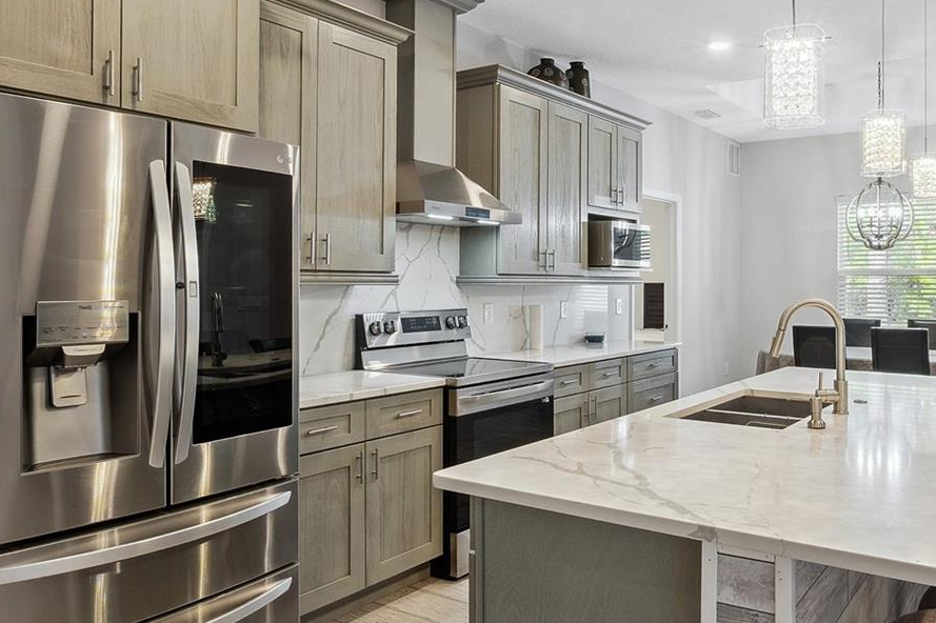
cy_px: 262
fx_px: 702
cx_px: 554
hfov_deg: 66.9
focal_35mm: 27
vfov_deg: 47.7
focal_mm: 10
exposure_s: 1/2
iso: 200
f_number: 13
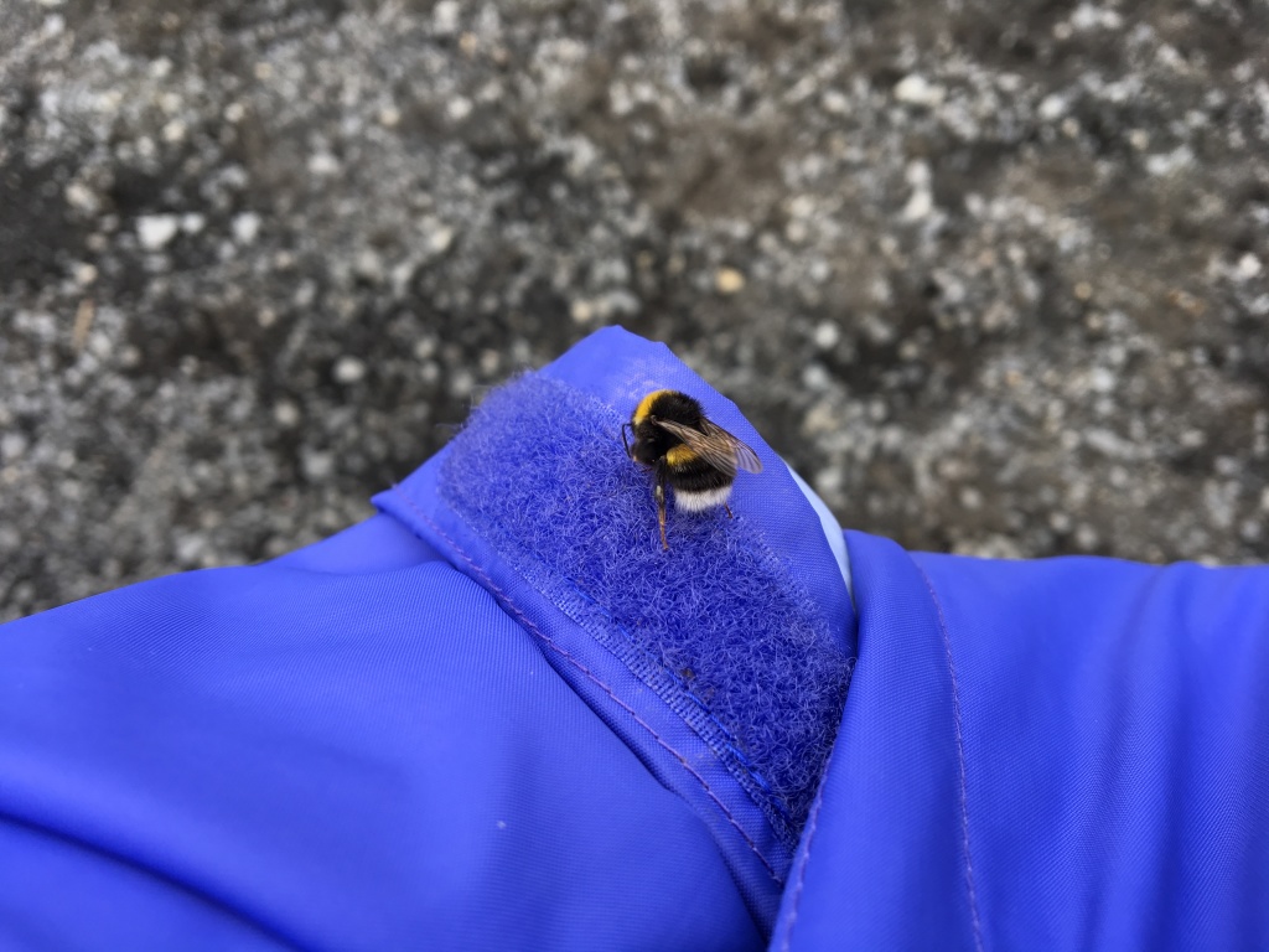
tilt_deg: -77.4
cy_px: 476
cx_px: 634
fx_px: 1063
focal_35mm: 29
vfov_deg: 48.2
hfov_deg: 61.7
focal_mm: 4.15
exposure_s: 1/120
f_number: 2.2
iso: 25
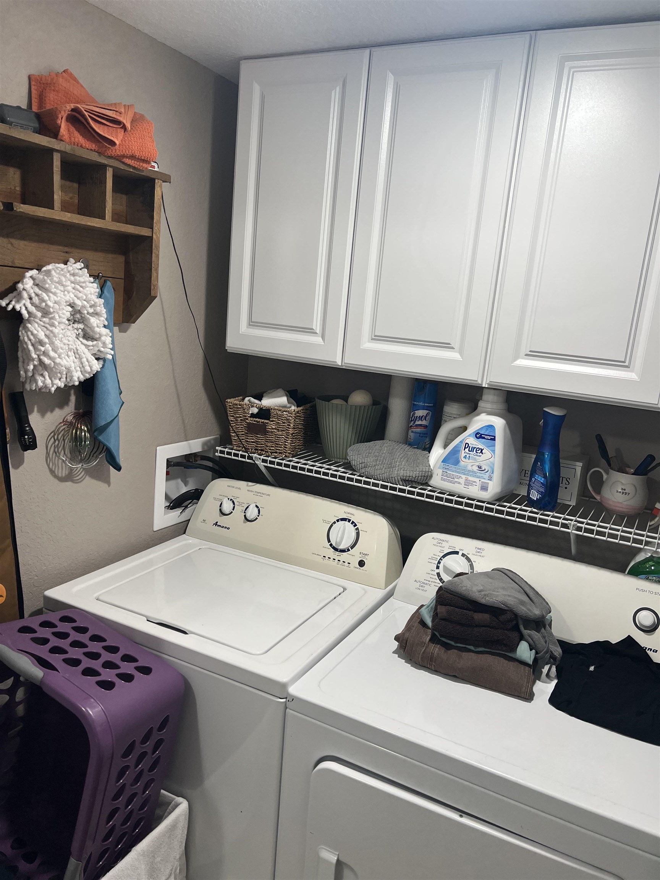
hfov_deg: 53.1
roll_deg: -3.4
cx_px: 330
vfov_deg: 67.3
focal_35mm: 26
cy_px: 440
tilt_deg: -9.9
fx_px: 661
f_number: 1.5
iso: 64
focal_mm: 5.7
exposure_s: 1/120
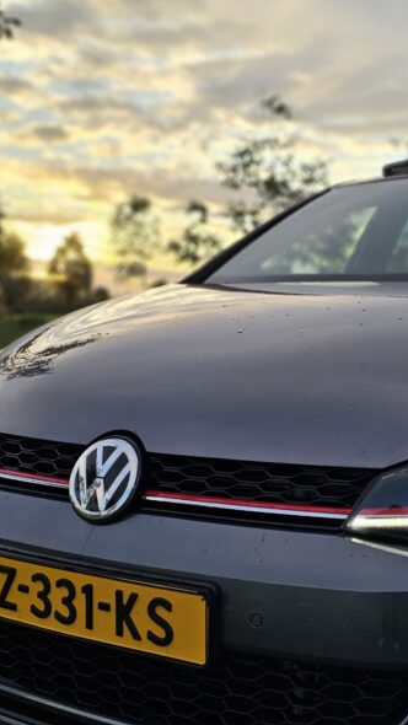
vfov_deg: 58.0
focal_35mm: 34
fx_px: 654
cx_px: 313
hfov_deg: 33.8
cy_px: 367
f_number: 1.7
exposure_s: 1/135
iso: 10
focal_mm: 6.3
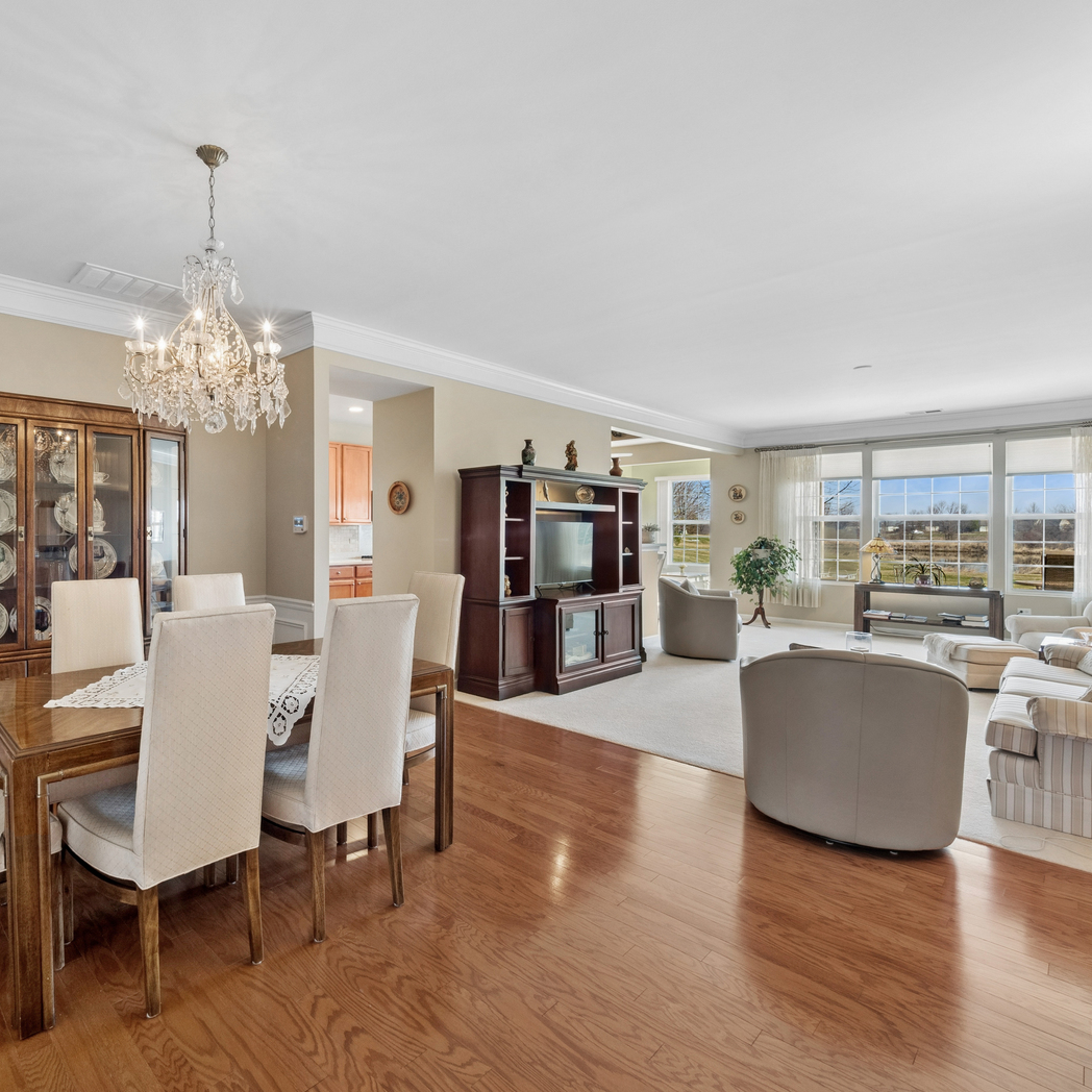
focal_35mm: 17
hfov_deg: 82.6
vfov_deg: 84.0
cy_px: 548
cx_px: 420
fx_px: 607
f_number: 8
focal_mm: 7
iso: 400
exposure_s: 1/5
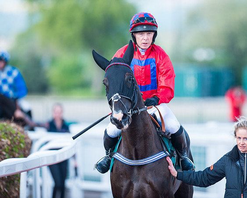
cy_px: 99
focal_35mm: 451
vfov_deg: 3.4
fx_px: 3296
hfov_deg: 4.3
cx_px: 148
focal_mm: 400
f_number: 5
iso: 160
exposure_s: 1/400
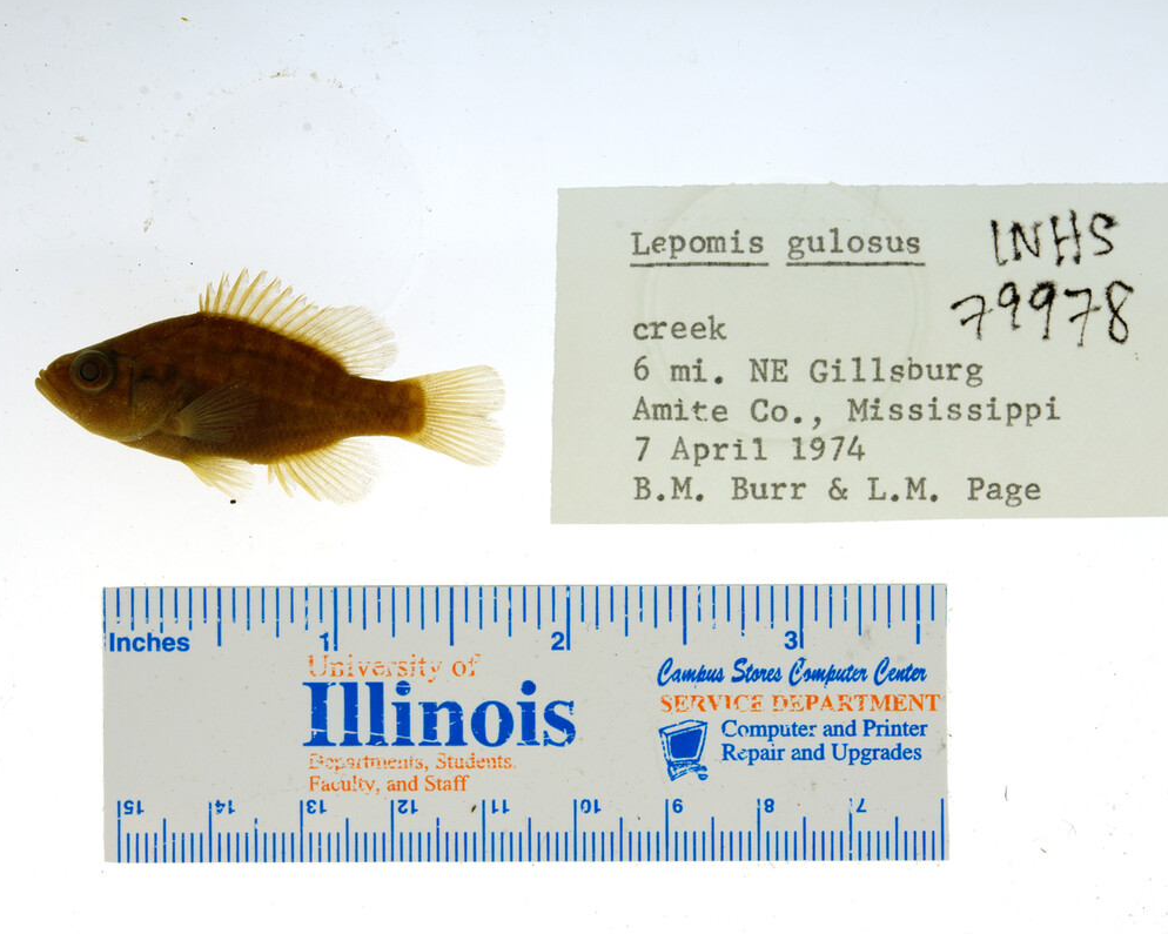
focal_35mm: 68
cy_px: 465
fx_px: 2350
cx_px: 559
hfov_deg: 27.9
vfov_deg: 22.5
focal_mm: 60
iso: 100
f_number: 10
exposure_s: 1/200
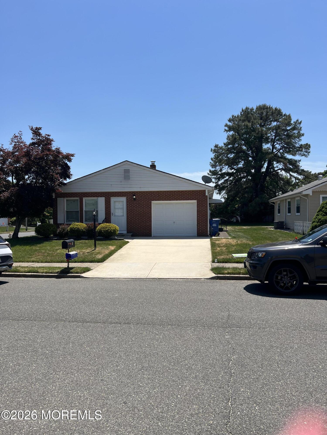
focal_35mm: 26
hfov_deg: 53.1
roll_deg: +1.4
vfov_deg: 67.3
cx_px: 164
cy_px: 218
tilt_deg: +0.3
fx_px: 327
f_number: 1.5
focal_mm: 5.7
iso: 50
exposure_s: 1/5319
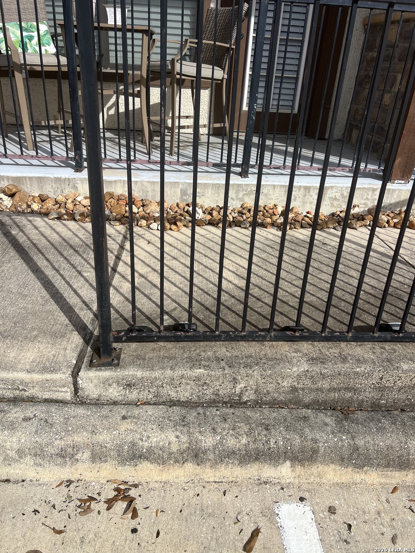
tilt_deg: -25.5
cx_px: 208
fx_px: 416
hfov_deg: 53.1
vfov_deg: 67.3
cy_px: 276
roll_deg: -3.3
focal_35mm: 26
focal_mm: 5.7
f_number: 1.5
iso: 50
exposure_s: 1/5587
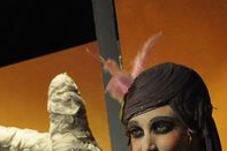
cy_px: 259
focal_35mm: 426
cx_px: 27
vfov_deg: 3.2
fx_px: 2684
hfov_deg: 4.8
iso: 3200
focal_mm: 70
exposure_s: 1/250
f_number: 8
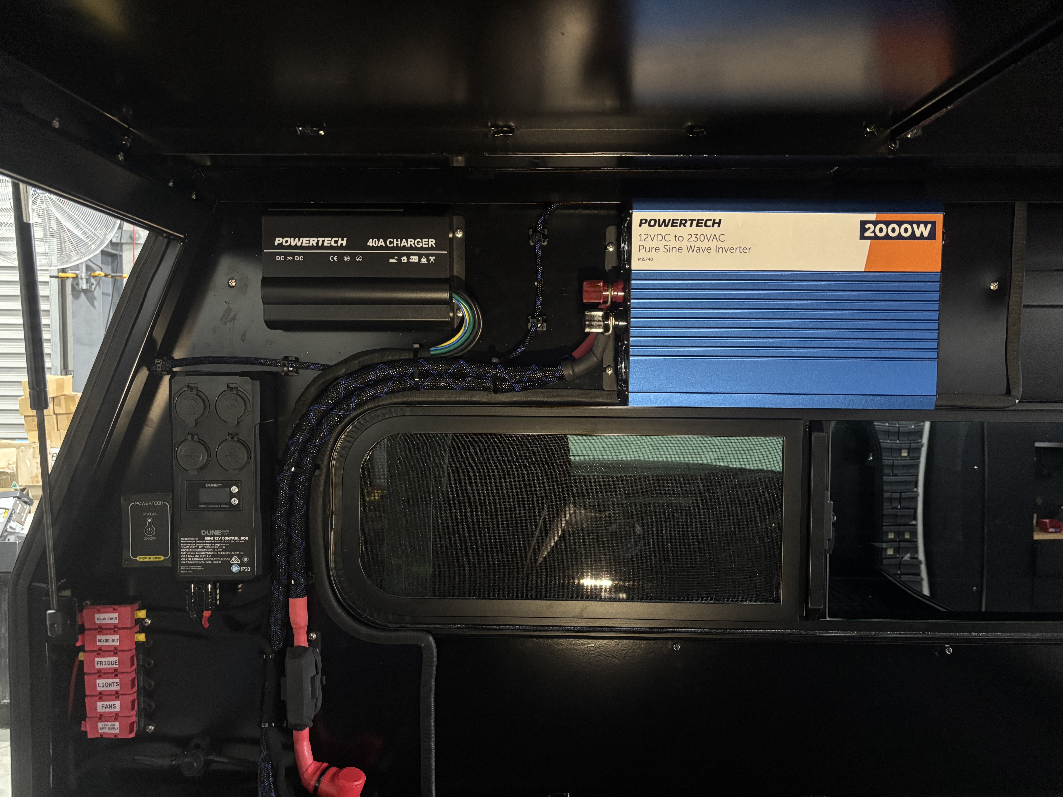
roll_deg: -0.9
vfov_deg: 53.1
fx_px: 798
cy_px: 398
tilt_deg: -3.2
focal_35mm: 26
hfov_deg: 67.3
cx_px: 532
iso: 800
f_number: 1.6
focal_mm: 5.96
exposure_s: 1/25
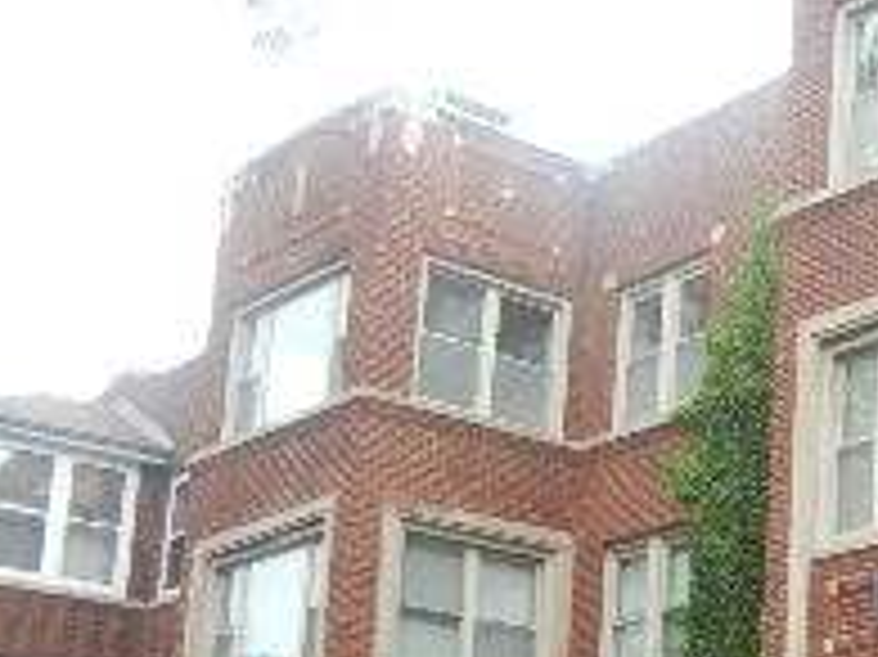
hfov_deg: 20.8
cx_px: 1256
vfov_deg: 17.6
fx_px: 2079
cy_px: 644
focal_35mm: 82
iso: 125
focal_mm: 4.5
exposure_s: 1/125
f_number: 3.4
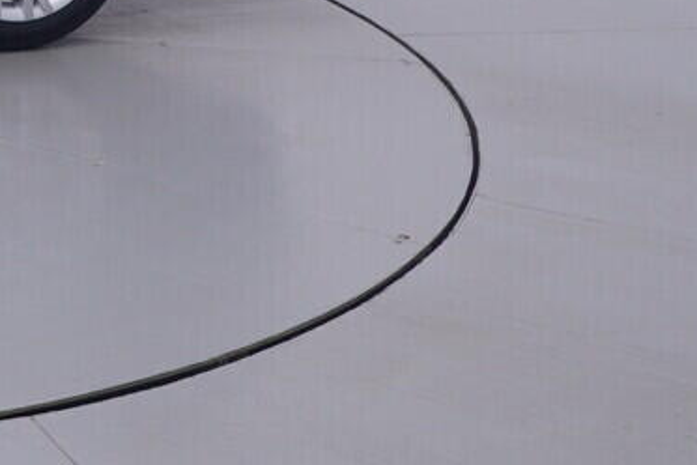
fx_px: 1684
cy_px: -340
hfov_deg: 18.3
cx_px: -570
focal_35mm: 87
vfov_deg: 14.1
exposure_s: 1/80
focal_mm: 15
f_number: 5
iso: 200
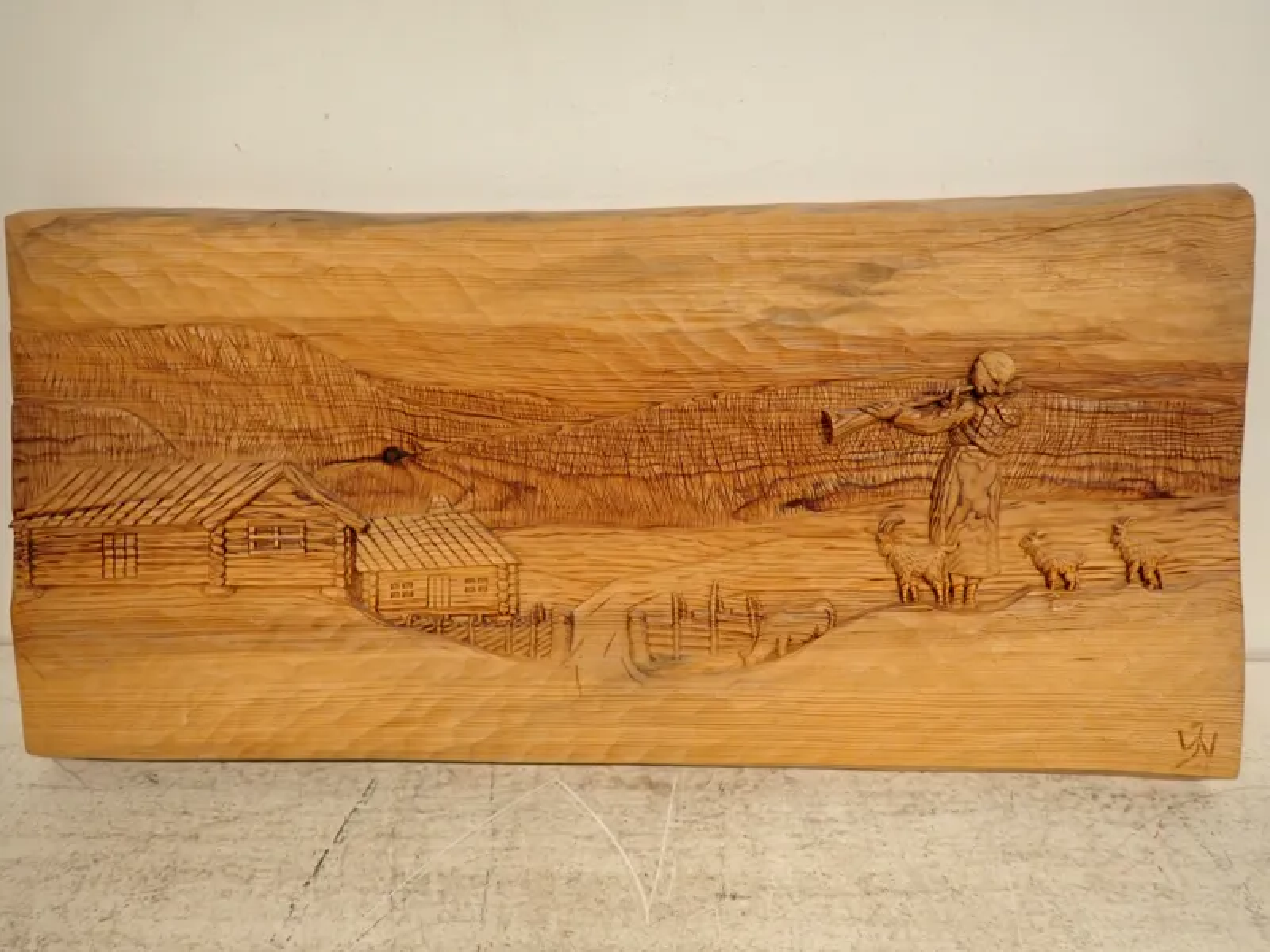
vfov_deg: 68.7
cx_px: 635
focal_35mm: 19
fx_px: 697
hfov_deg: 84.7
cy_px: 476
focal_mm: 3.33
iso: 320
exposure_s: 1/30
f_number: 2
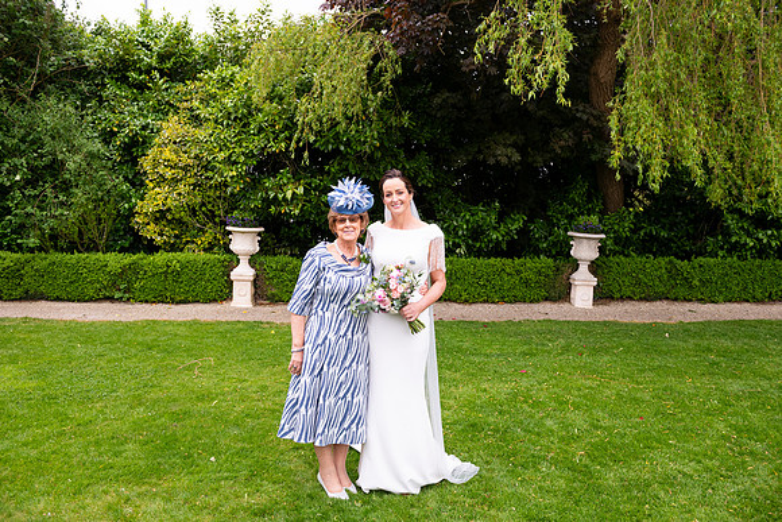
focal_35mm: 31
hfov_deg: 60.3
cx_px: 391
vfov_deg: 42.3
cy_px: 261
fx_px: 674
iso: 200
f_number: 5
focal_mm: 31
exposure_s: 1/200
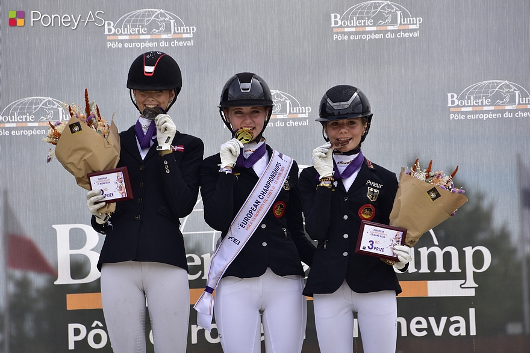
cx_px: 265
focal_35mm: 300
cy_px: 176
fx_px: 4417
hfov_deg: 6.9
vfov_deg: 4.6
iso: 100
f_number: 5.6
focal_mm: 200
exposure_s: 1/250
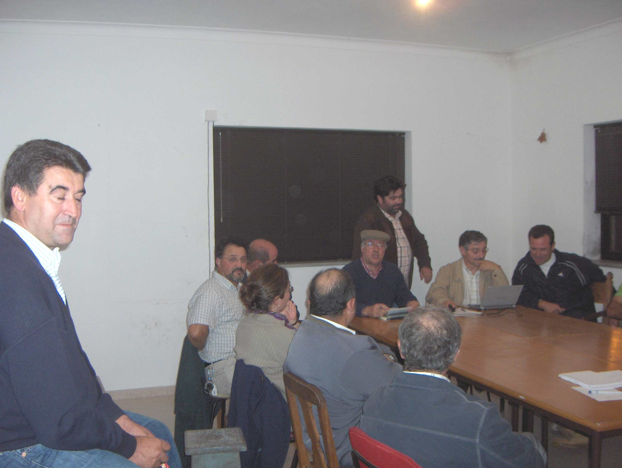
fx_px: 702
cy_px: 234
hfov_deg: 47.8
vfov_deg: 36.9
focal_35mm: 39
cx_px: 311
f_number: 2.8
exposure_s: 1/60
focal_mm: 8
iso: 100
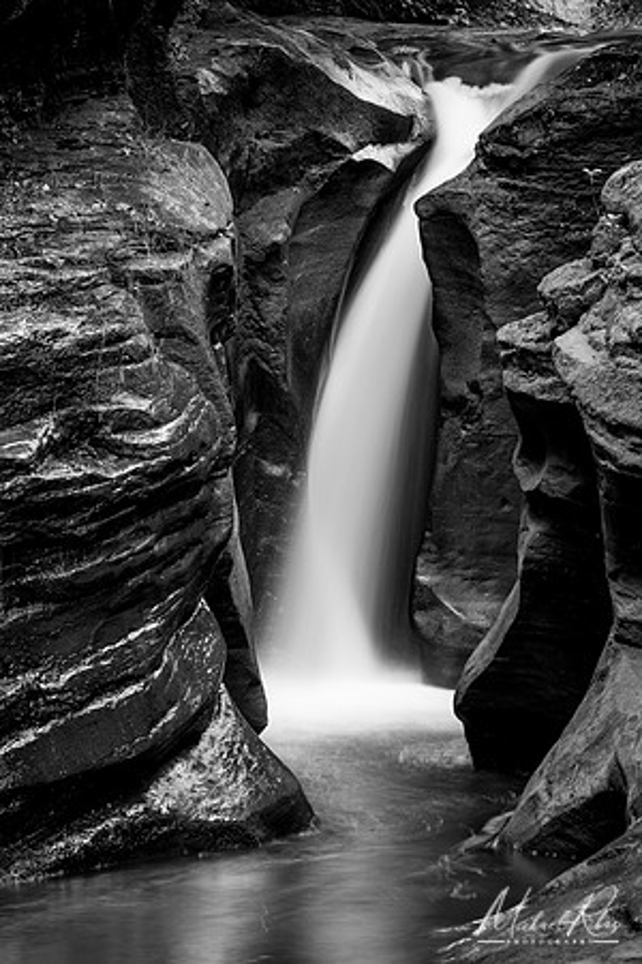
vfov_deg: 13.2
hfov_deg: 8.9
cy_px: 482
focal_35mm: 155
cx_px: 321
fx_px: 4146
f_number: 16
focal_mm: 155
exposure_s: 3
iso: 64
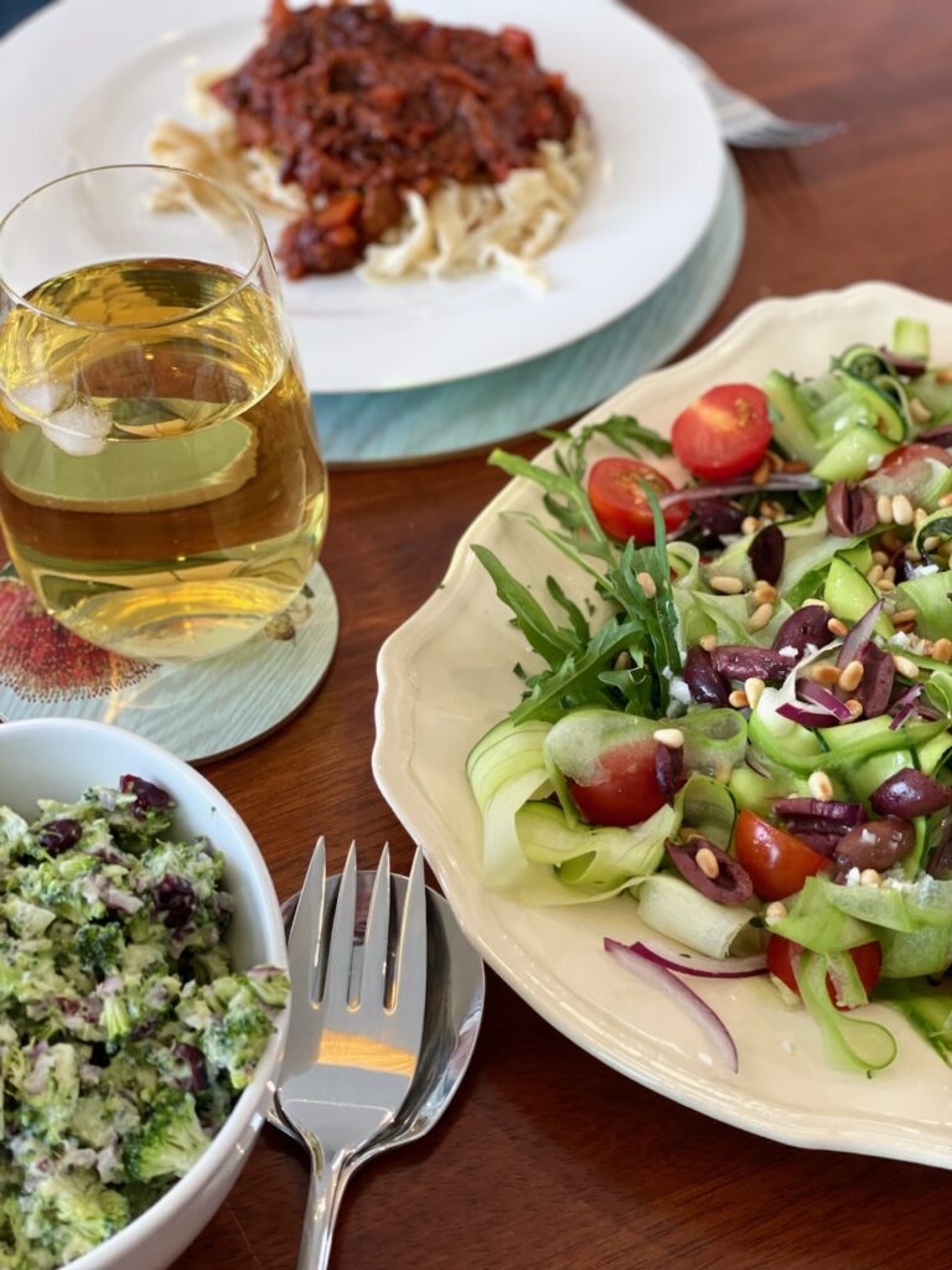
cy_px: 635
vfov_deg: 36.8
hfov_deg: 28.0
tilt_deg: -46.9
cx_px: 476
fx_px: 1907
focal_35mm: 52
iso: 100
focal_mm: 6
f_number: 2
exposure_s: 1/100
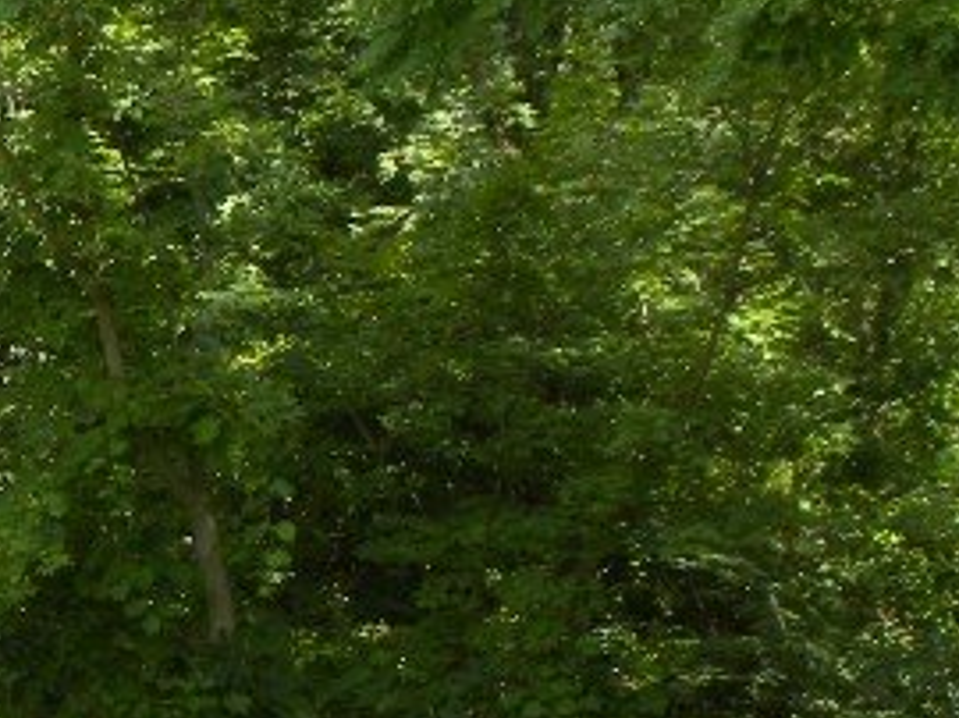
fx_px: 4844
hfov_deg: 10.8
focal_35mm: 175
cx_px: -577
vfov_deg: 8.3
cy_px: 963
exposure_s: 1/80
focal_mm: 9.2
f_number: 6.3
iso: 64
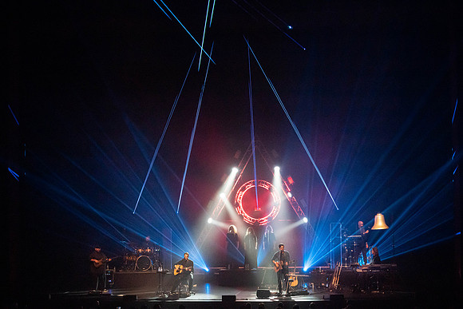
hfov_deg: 28.8
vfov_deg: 19.5
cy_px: 154
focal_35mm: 70
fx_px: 900
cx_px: 232
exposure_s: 1/250
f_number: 5.6
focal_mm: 70
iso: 8000
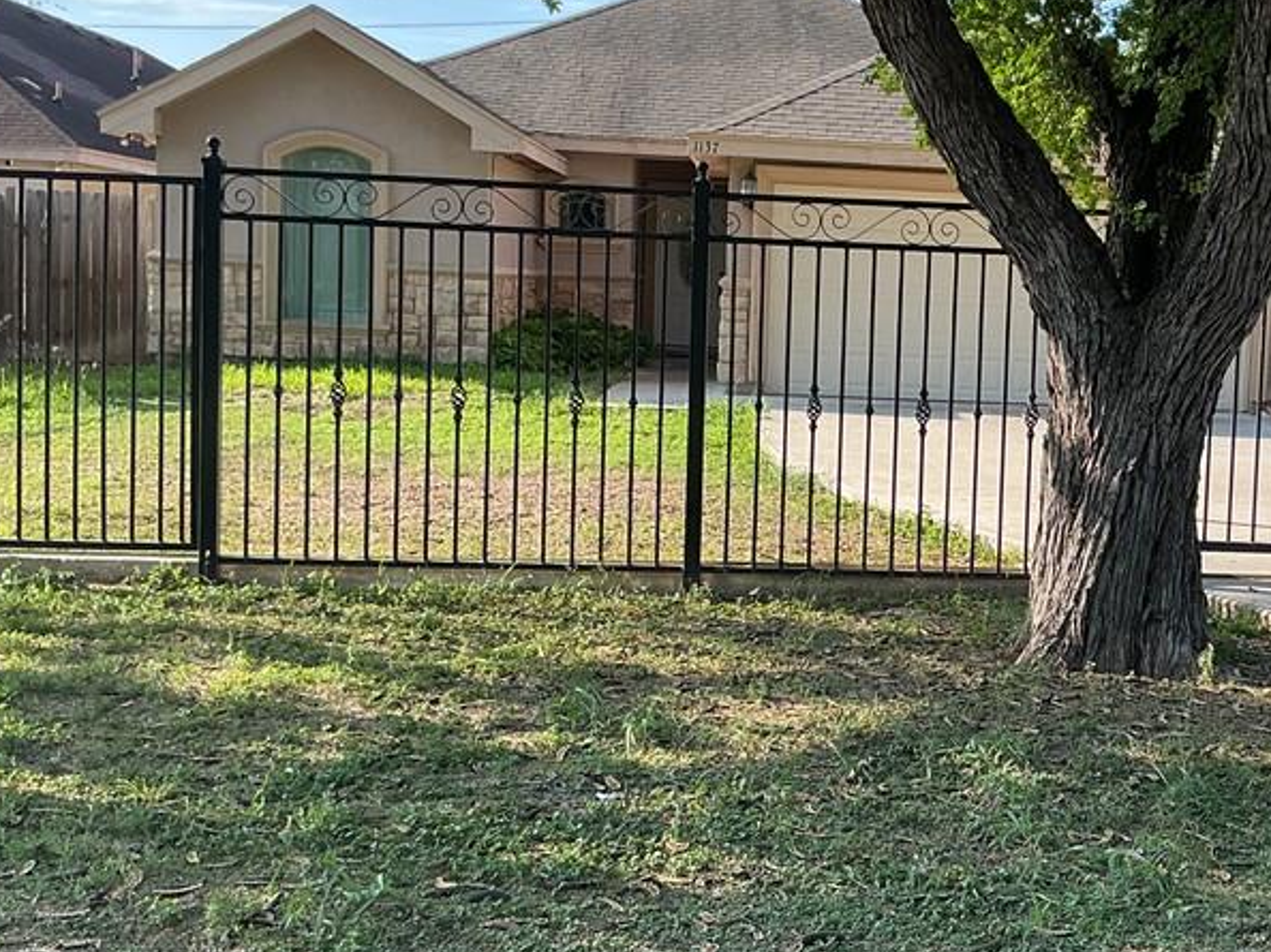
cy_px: 432
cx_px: 963
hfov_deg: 37.2
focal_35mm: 50
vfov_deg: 29.1
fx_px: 1835
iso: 25
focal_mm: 3
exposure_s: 1/504
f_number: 1.8
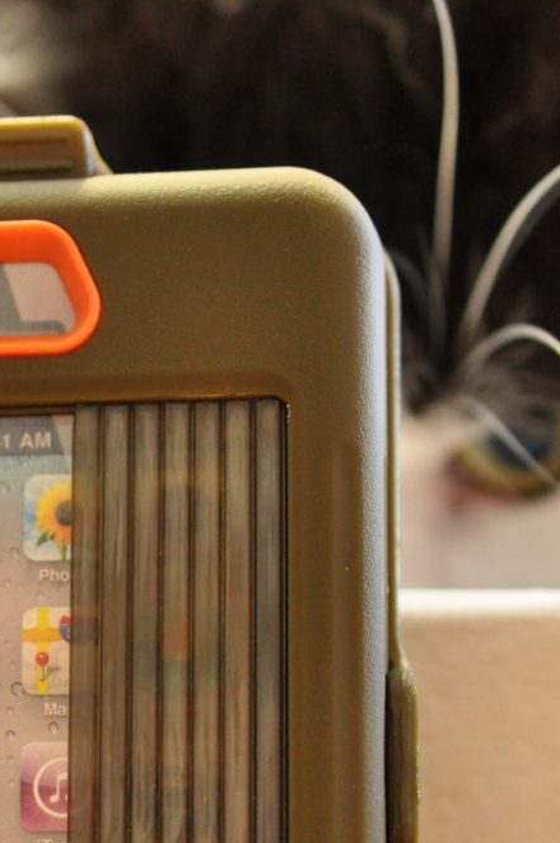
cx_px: 51
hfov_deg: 11.7
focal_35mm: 116
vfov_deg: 17.6
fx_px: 2712
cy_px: 621
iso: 1600
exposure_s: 1/40
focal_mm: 40
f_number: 3
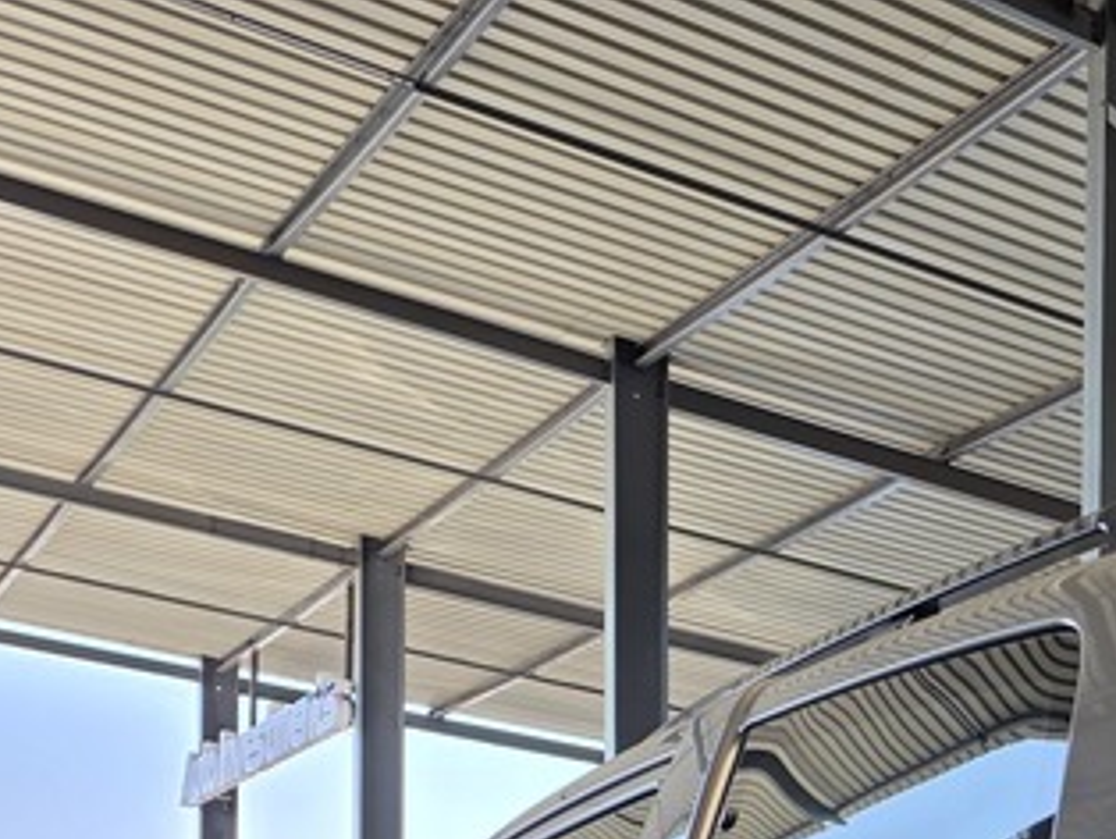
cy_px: 1362
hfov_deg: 21.0
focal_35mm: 75
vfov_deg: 17.2
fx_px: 2420
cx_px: 1781
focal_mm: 6.25
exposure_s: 1/180
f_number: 1.7
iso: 32
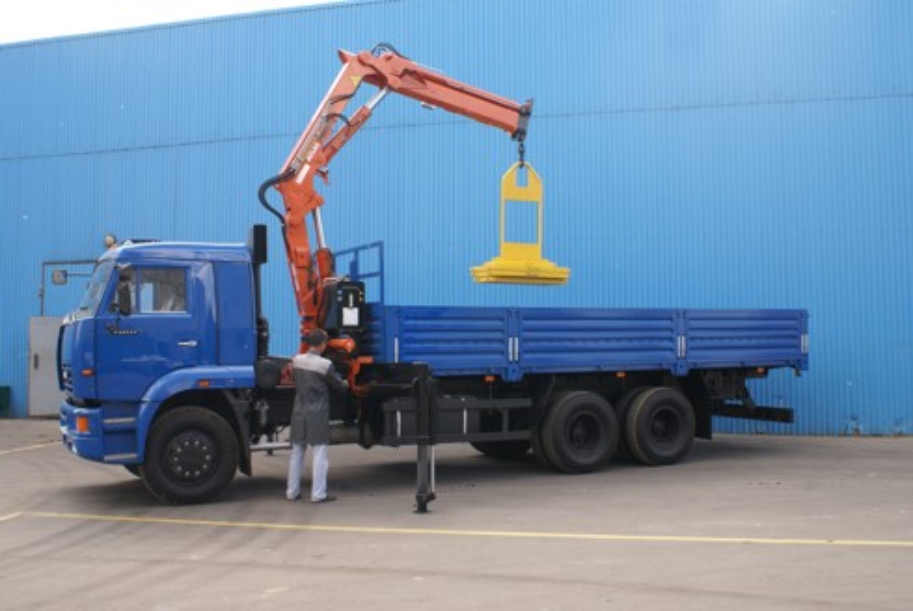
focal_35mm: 36
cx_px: 456
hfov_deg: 53.1
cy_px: 306
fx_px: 914
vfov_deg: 37.0
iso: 100
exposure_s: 1/60
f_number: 7.1
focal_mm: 24
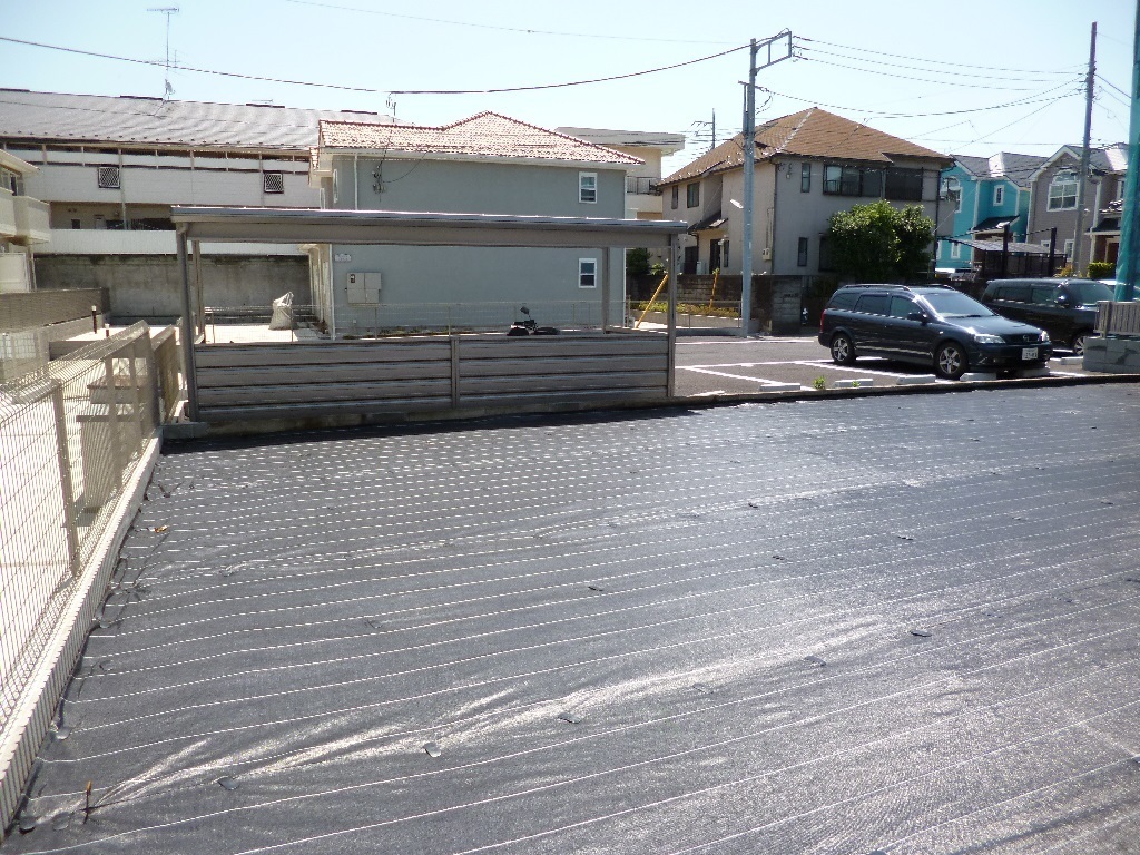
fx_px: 790
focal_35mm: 24
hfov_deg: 71.6
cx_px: 570
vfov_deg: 56.8
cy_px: 428
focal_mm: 4.3
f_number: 2.5
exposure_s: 1/1000
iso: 100
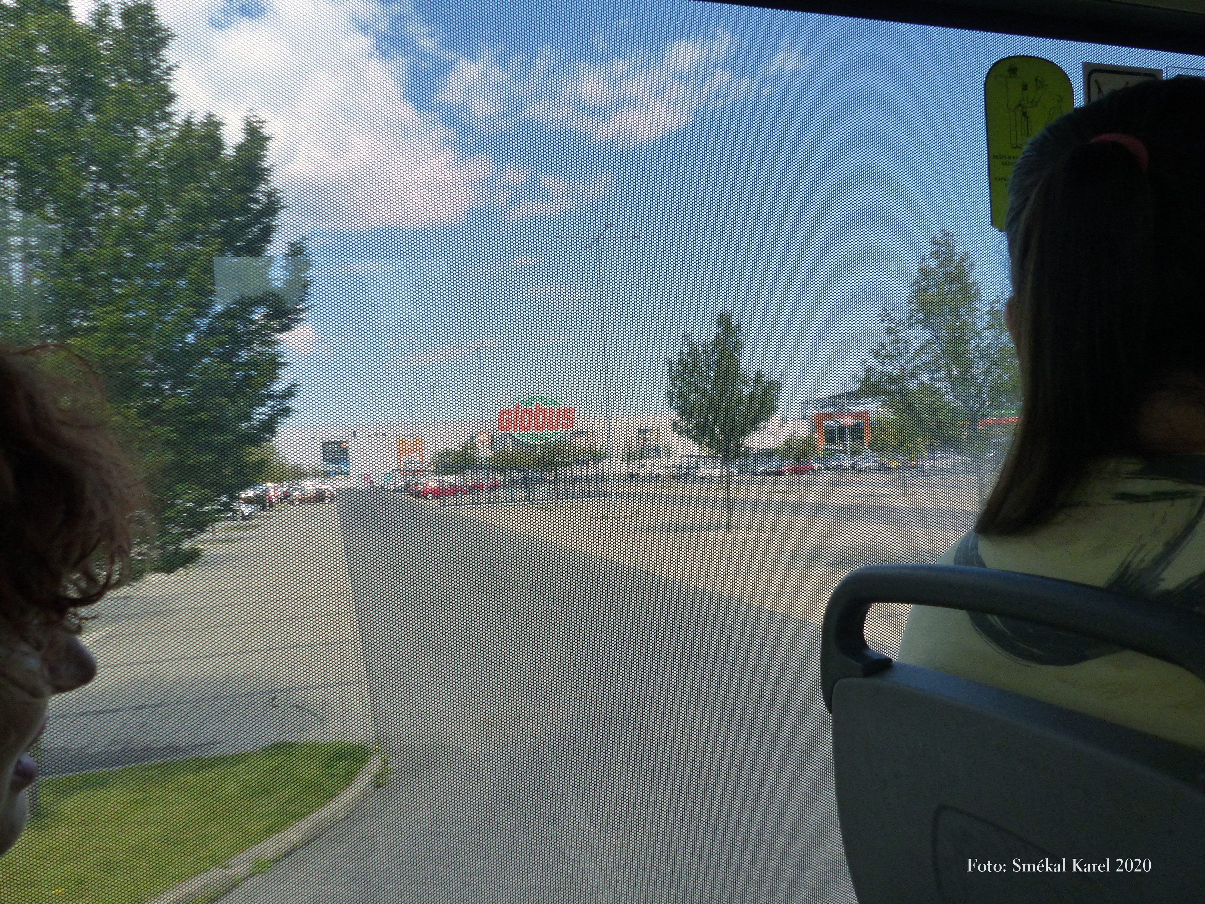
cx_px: 602
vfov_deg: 54.9
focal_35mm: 25
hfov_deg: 69.4
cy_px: 452
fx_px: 870
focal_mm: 4.5
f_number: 4
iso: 200
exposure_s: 1/250
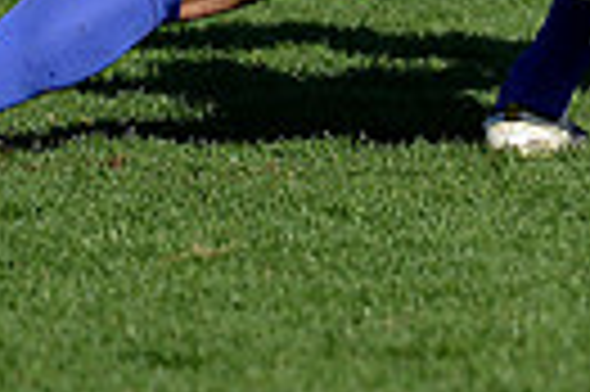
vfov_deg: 1.6
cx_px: 815
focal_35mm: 866
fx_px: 14175
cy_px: -453
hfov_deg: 2.4
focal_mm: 195
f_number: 2.8
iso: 250
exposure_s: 1/2000
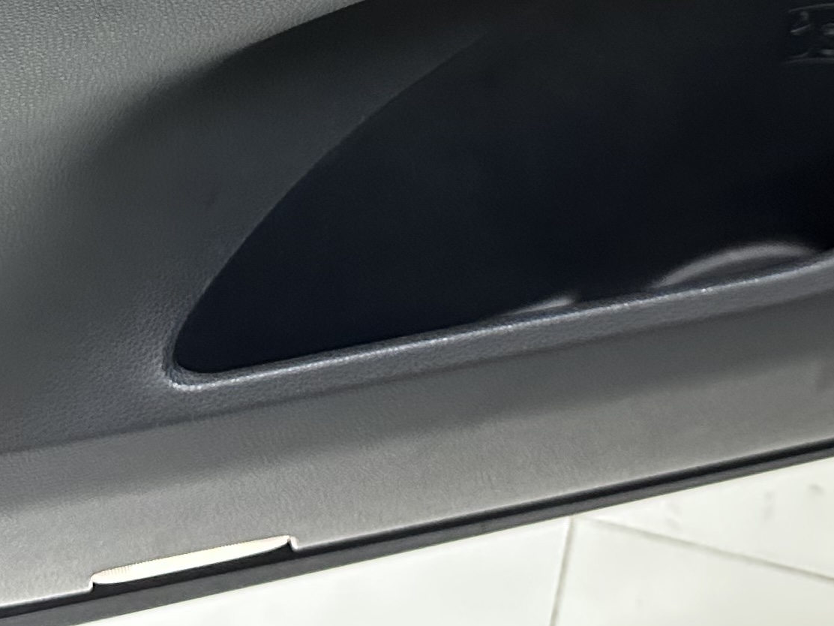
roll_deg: +1.3
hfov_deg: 22.4
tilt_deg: -36.7
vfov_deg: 15.0
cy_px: -450
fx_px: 2096
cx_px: 311
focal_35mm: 87
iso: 500
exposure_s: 1/50
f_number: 1.78
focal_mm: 6.86
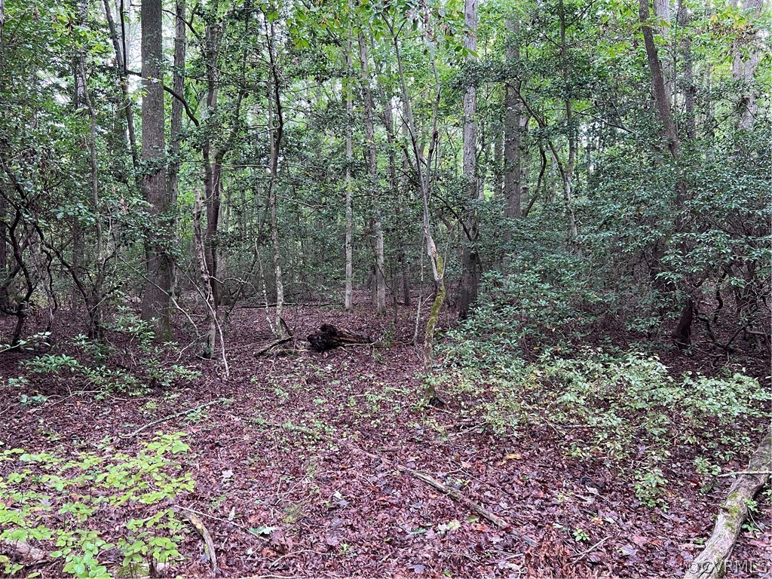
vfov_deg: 53.1
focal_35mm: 26
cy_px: 290
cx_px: 386
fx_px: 580
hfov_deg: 67.3
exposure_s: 1/66
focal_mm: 5.7
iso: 125
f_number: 1.5
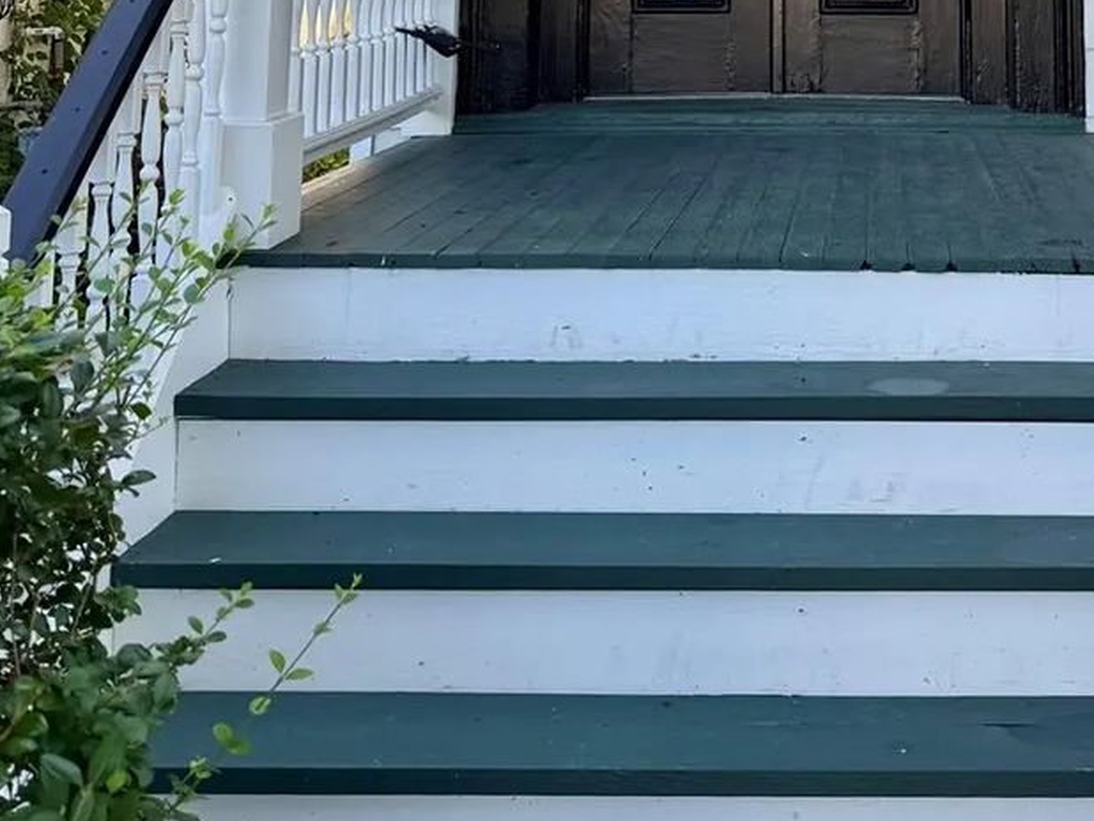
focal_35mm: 53
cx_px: 864
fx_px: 1676
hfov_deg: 35.1
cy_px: -203
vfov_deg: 24.5
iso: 80
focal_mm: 6.76
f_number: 1.78
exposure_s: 1/567
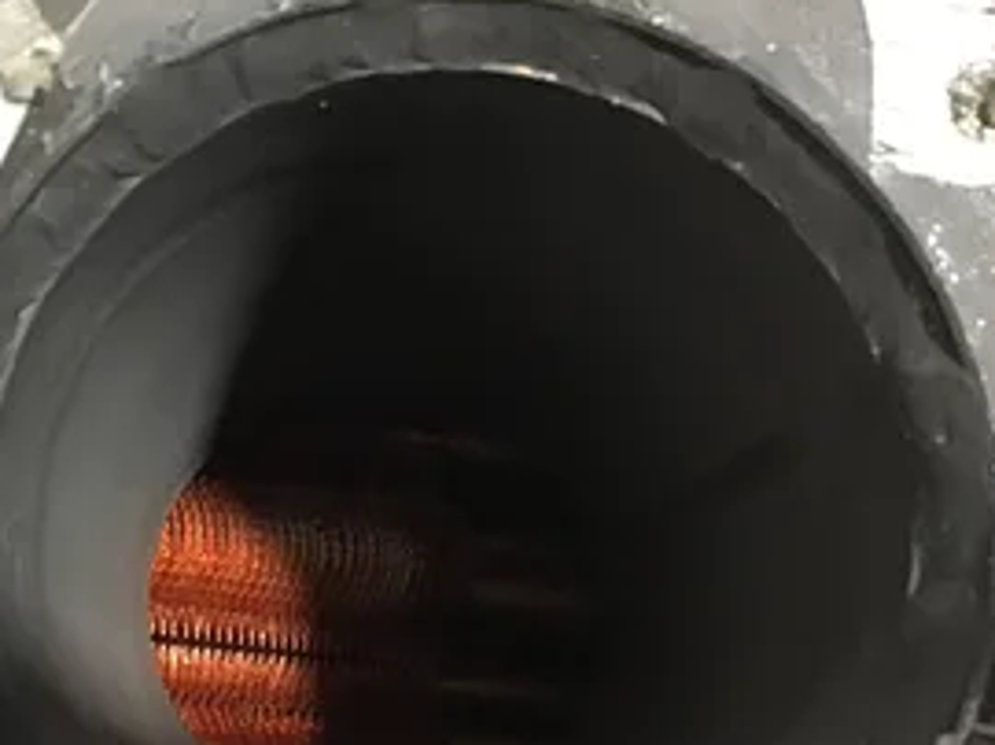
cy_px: 491
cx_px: 310
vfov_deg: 31.3
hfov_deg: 40.6
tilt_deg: -84.7
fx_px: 1321
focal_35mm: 46
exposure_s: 1/15
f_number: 2.4
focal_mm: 3.3
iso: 400
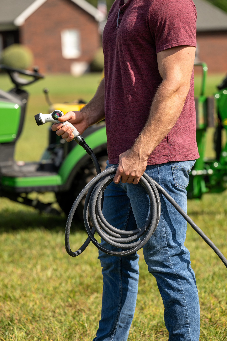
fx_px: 1513
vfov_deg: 12.8
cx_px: 114
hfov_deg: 8.6
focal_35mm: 160
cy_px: 170
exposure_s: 1/1250
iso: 200
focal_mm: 160
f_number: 4.5
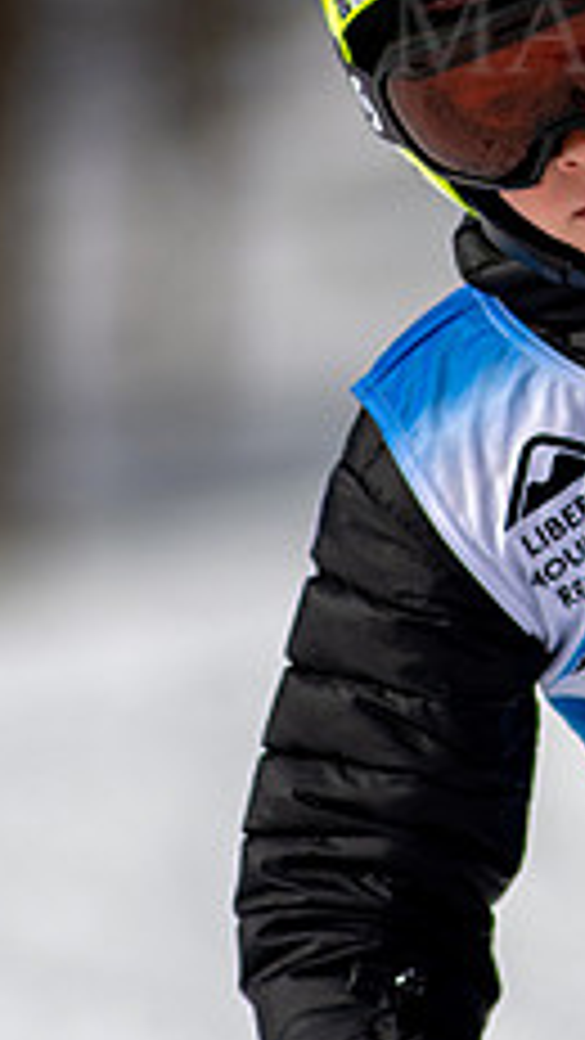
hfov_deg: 0.9
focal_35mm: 1291
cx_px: 880
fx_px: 35588
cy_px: 182
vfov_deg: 1.7
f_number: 2.8
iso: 100
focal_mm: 300
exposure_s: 1/6400
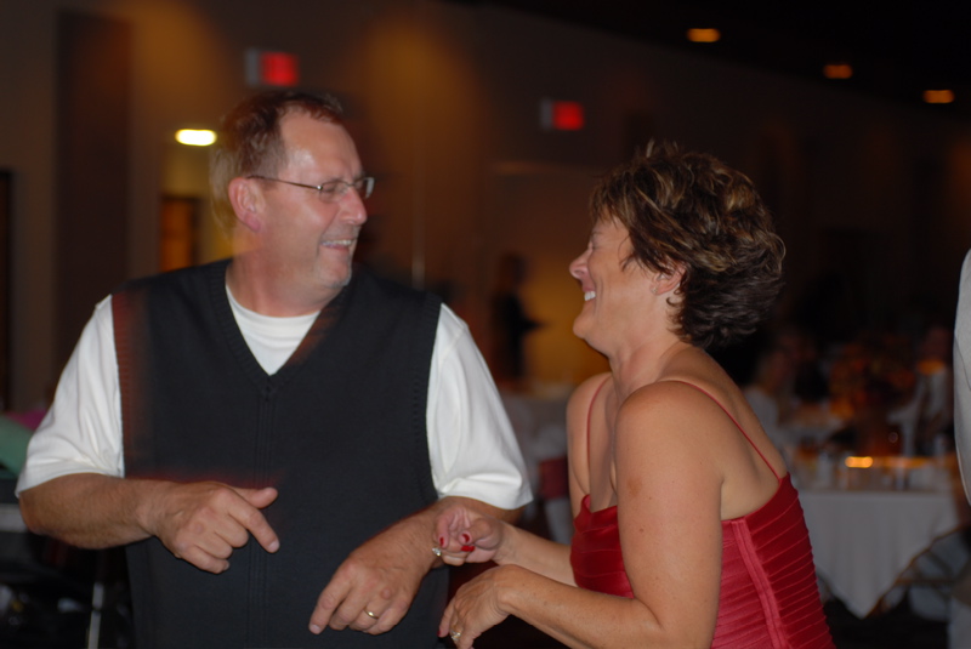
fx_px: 2106
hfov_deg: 26.0
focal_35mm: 78
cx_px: 486
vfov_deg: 17.5
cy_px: 324
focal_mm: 52
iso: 100
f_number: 2.8
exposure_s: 1/10
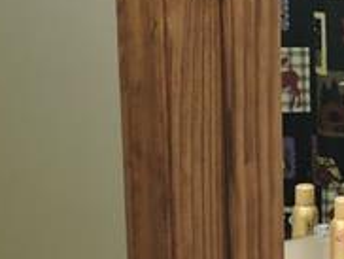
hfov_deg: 14.1
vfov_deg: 11.0
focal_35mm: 135
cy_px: 78
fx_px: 1343
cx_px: 429
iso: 320
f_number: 3
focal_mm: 4.3
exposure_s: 1/30
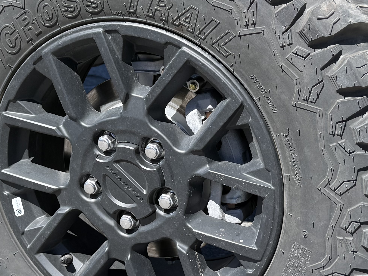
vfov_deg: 21.0
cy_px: 130
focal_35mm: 70
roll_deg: +0.7
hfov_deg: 27.7
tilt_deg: -15.4
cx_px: 161
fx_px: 744
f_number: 1.78
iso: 80
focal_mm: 6.76
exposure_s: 1/1585
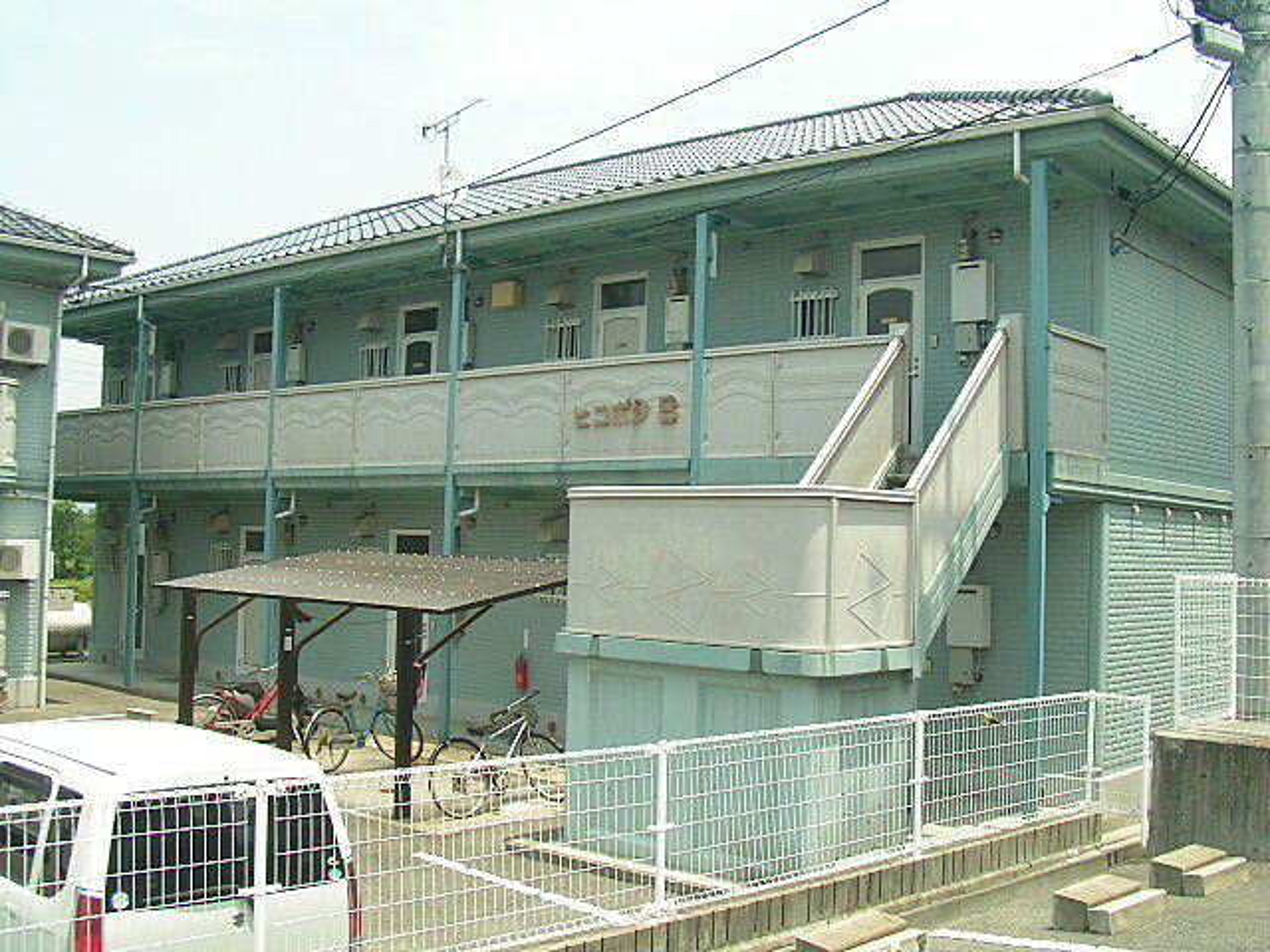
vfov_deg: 37.7
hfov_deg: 49.0
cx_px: 635
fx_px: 1394
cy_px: 476
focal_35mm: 38
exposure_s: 1/160
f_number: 5.6
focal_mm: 5.8
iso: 50
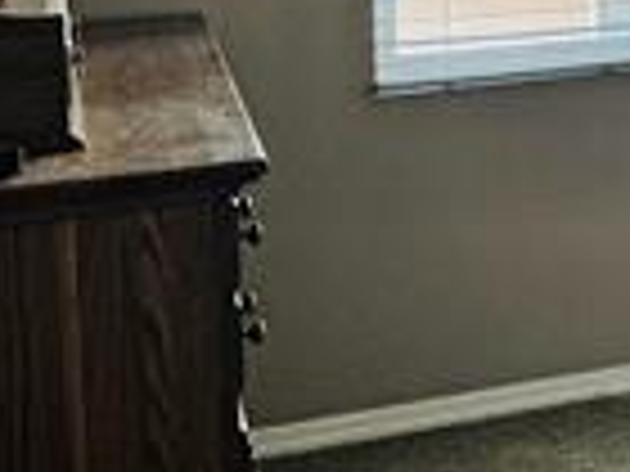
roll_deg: +0.5
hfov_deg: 14.2
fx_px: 2002
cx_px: 1350
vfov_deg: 12.8
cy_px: -209
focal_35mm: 110
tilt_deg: -1.9
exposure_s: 1/173
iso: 64
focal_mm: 6.76
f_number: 1.78
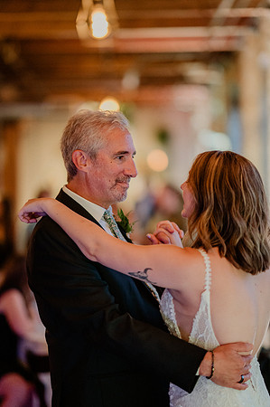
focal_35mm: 105
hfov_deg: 13.0
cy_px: 204
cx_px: 135
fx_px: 1184
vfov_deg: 19.5
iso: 3200
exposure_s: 1/320
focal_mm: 105
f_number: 1.4
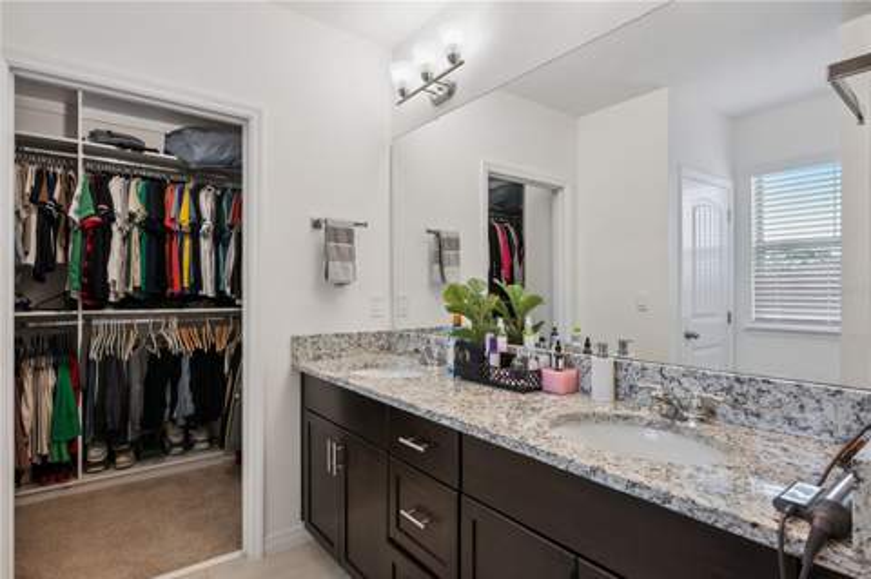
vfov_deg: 65.8
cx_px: 436
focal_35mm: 18
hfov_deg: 88.5
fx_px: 447
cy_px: 290
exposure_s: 1/5
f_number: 9
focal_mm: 18.5
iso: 200
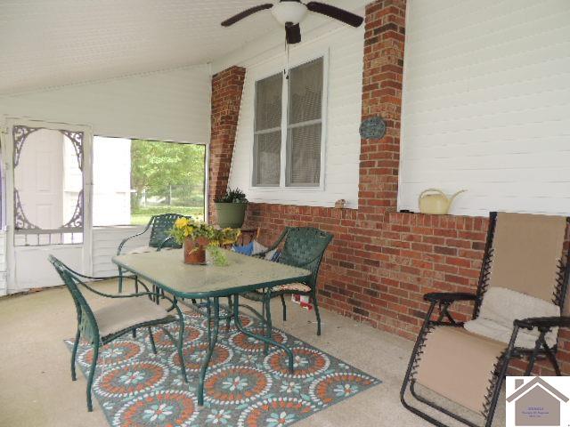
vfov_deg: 56.8
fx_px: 395
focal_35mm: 24
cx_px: 285
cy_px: 214
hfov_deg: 71.6
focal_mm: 4.3
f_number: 3
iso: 100
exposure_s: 1/80
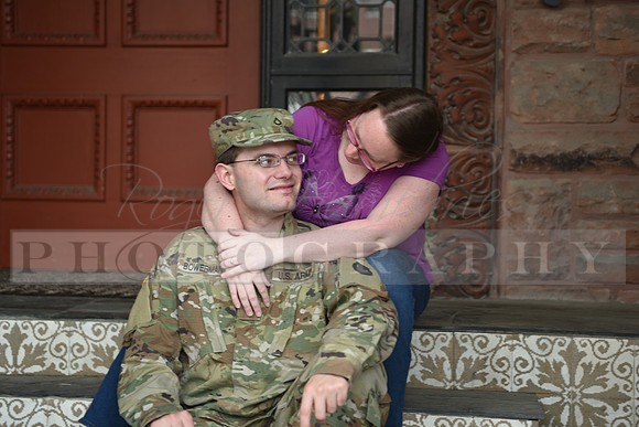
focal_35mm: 70
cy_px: 214
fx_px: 1243
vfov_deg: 19.5
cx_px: 320
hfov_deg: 28.8
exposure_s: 1/30
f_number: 2.8
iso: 200
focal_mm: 70
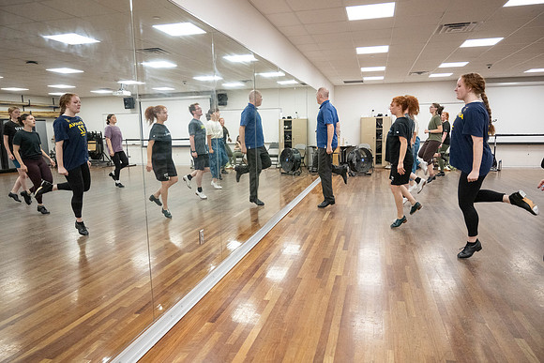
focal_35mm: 25
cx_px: 280
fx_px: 382
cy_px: 182
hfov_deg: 70.9
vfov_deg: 50.9
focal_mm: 24
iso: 3200
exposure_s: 1/640
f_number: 4
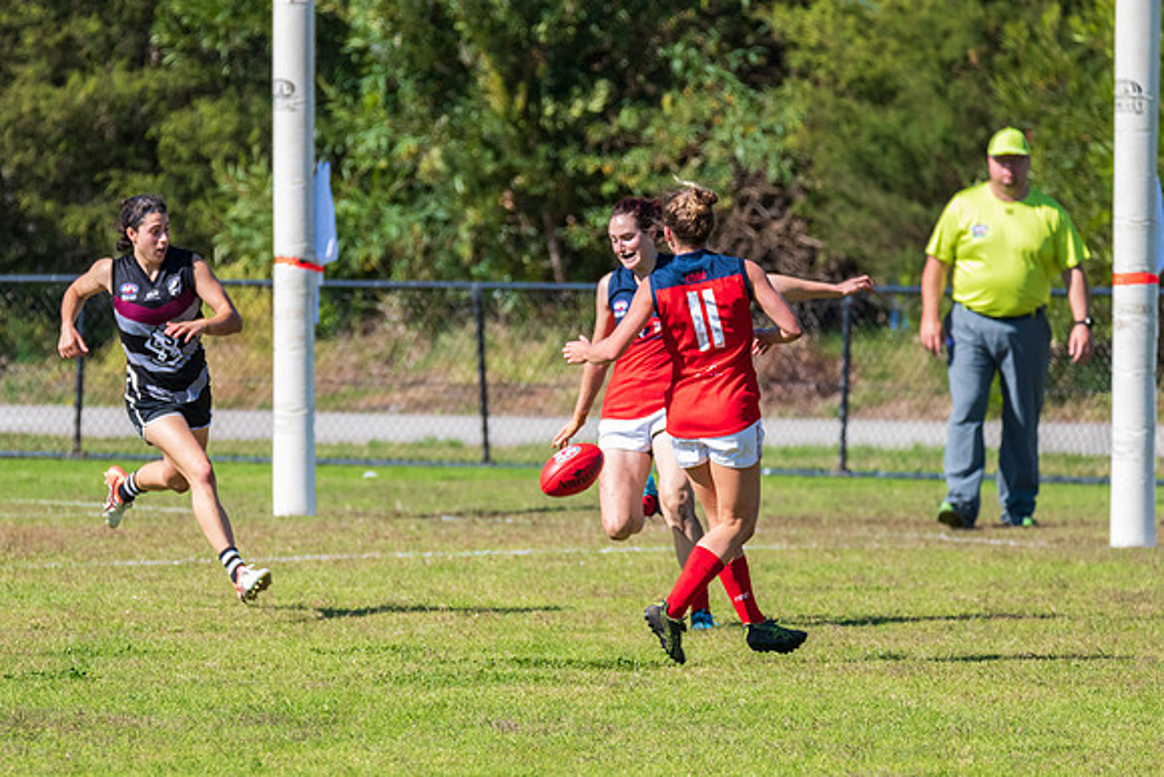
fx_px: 15519
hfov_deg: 4.3
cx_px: 411
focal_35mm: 480
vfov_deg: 2.9
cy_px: 427
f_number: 7.1
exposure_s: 1/2000
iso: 800
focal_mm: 360
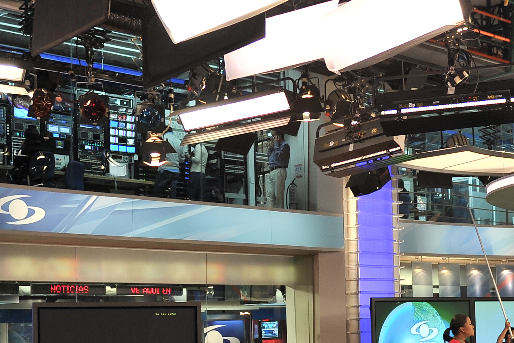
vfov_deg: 19.5
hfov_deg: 29.2
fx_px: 970
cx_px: 380
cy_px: 327
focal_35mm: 68
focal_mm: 24
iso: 800
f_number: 2.8
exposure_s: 1/200
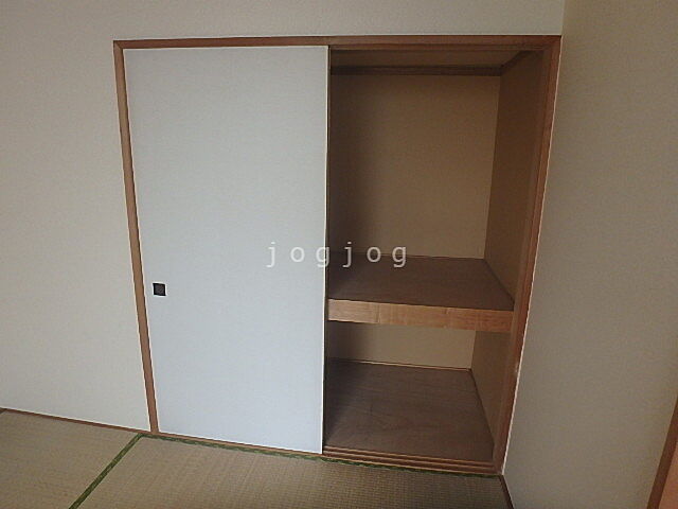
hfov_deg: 79.0
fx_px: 411
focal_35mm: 21
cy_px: 254
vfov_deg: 63.4
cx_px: 339
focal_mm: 3.7
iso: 200
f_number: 3.5
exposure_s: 1/30
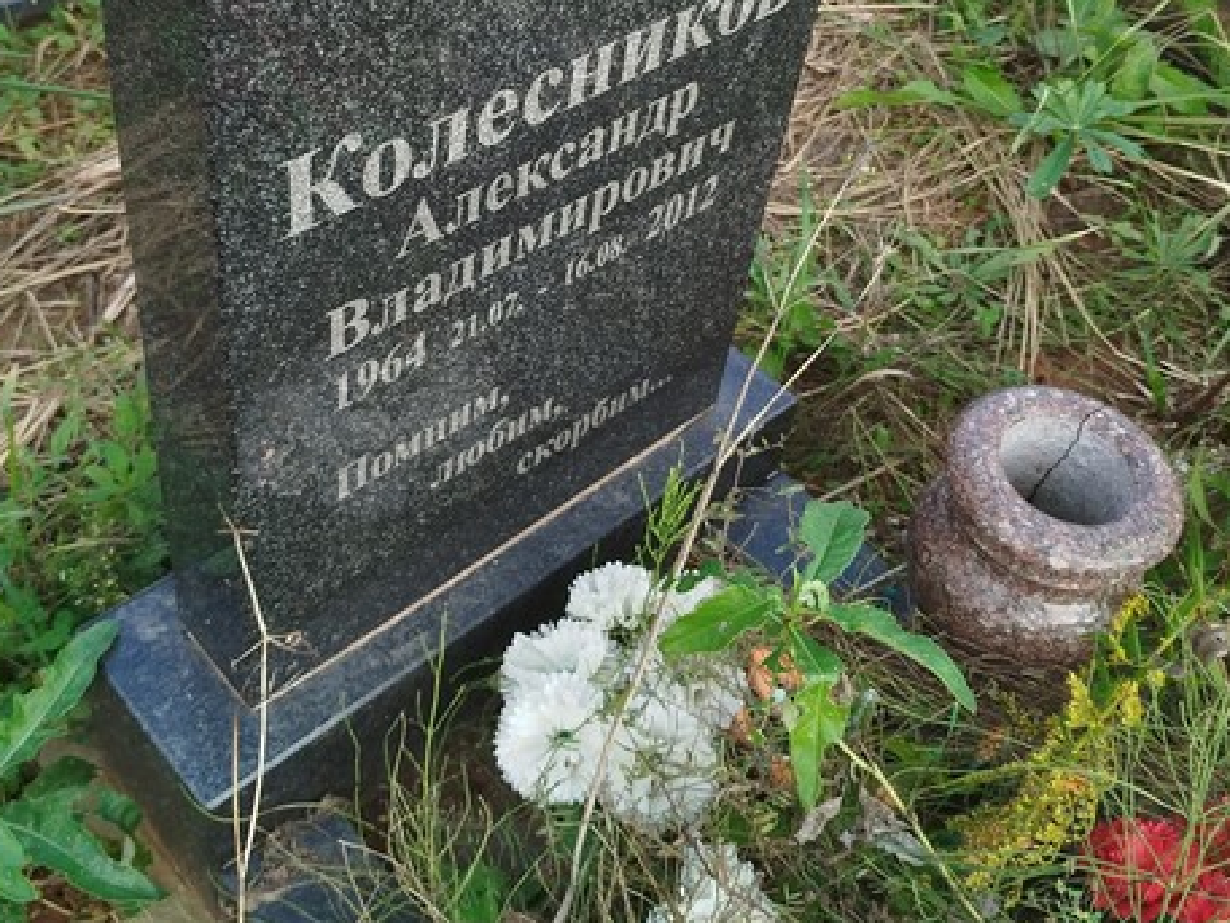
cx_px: 563
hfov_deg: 44.7
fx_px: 1493
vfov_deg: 33.7
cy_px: 231
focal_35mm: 42
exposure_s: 1/147
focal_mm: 5.31
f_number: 1.7
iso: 50
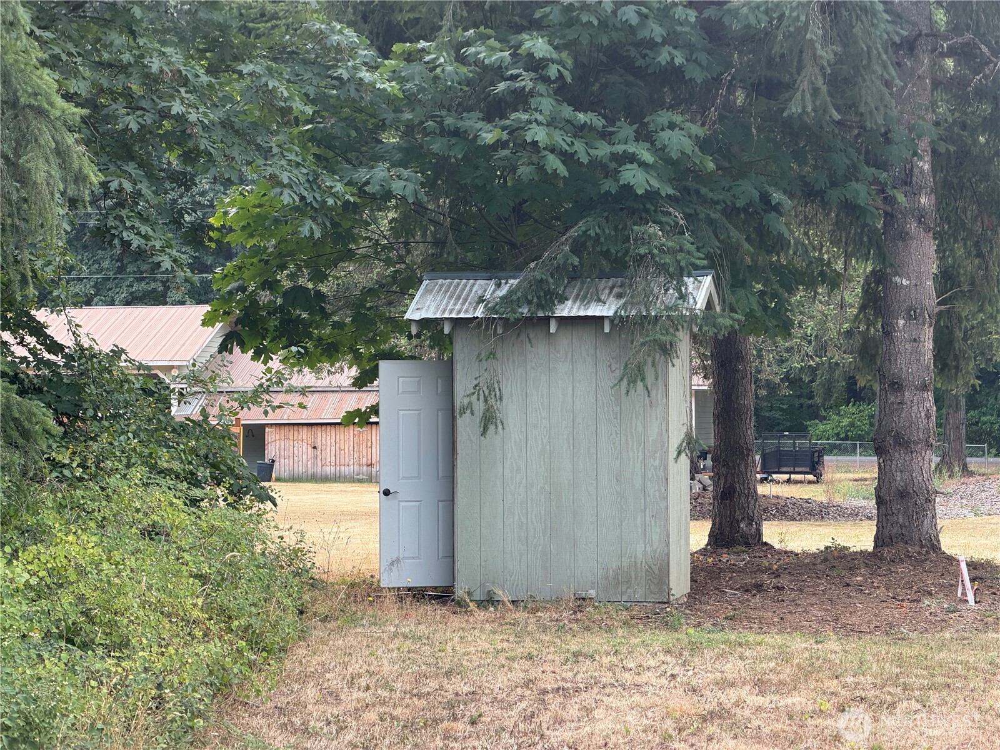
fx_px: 2889
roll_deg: +0.3
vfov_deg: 14.8
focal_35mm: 100
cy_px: 375
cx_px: 500
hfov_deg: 19.6
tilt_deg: +0.3
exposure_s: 1/146
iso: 50
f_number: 2.8
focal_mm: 16.89
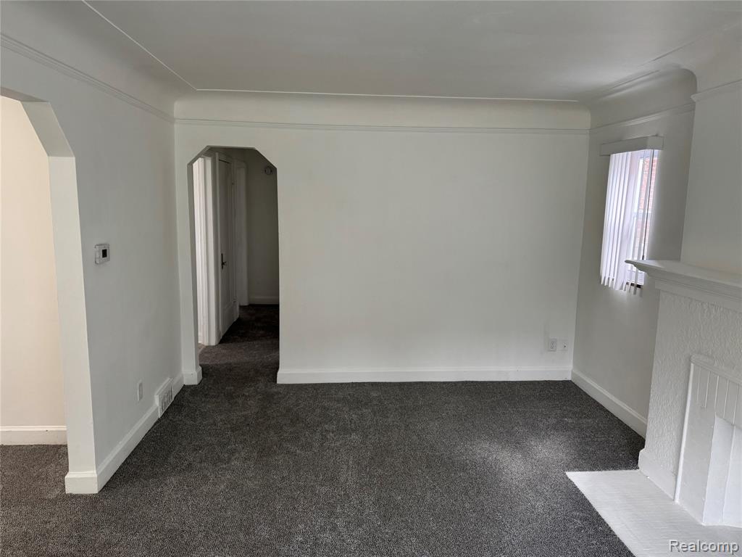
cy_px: 278
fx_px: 514
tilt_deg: -8.4
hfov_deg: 71.6
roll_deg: -1.4
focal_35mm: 24
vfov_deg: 56.8
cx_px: 371
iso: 200
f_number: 1.78
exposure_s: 1/120
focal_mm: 6.76
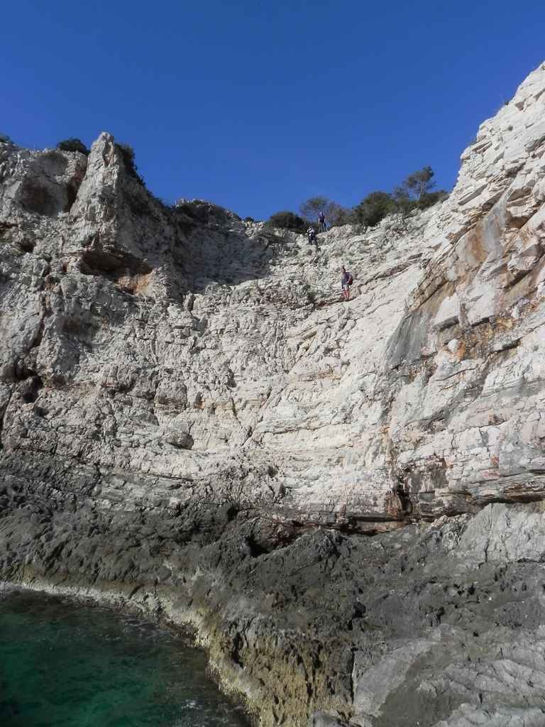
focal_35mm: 26
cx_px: 272
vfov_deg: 67.3
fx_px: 546
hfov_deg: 53.1
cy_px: 364
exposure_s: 1/476
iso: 160
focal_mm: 4.6
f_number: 8
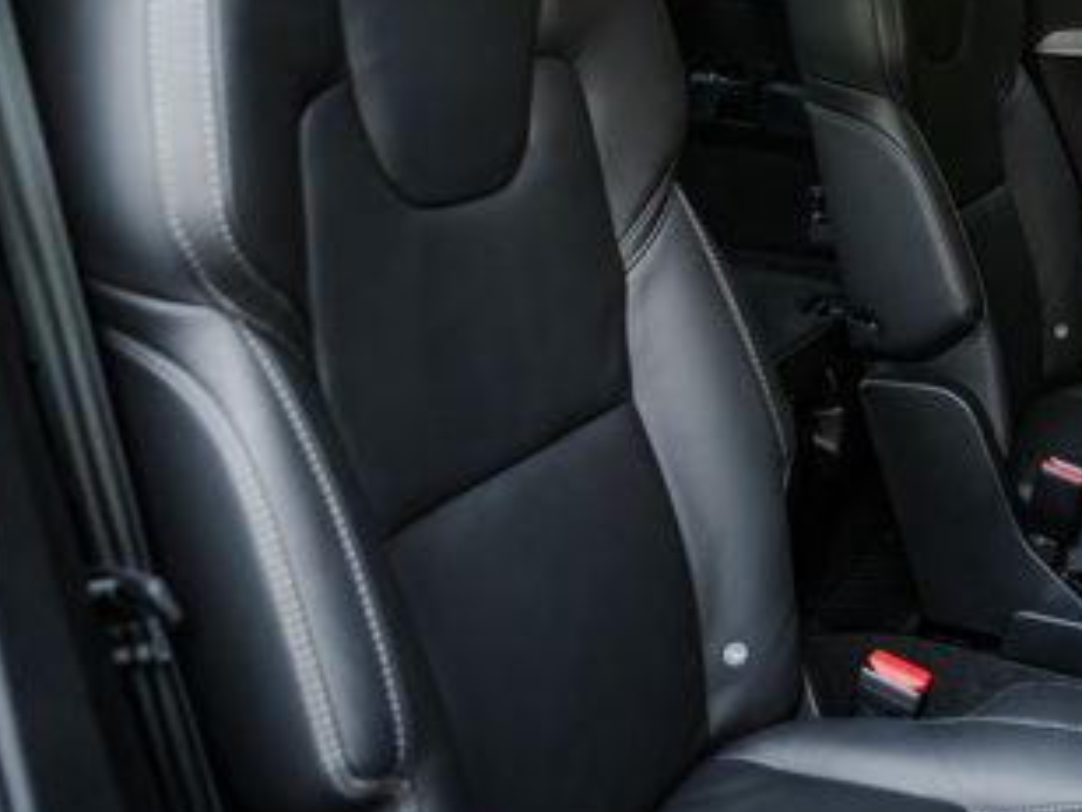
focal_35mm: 48
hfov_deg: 38.3
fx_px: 1500
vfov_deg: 29.1
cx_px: 850
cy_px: 93
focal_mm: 24
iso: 1250
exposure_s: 1/160
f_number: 2.8
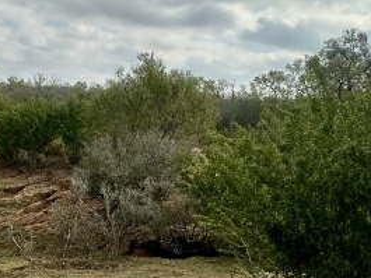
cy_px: 133
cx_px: 59
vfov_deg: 27.1
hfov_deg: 34.1
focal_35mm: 54
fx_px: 579
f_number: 2.2
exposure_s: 1/2817
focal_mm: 2.22
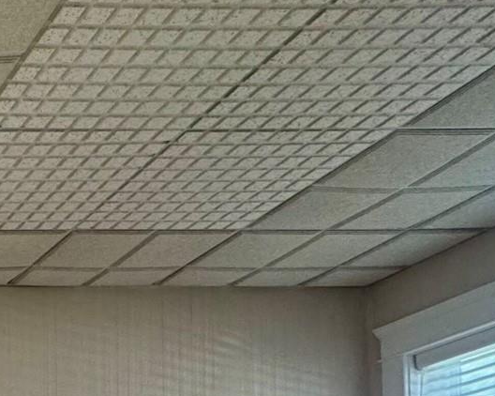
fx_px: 776
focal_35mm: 53
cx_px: -378
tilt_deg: +1.4
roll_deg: +1.9
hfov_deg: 22.4
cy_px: 612
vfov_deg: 22.7
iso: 250
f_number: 2.2
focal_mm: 2.22
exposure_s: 1/120
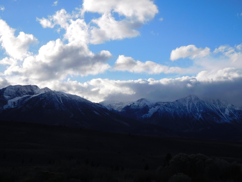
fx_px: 433
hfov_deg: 31.2
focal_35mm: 62
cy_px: 91
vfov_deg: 23.6
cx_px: 121
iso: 125
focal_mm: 11.1
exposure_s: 1/1250
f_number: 4.4
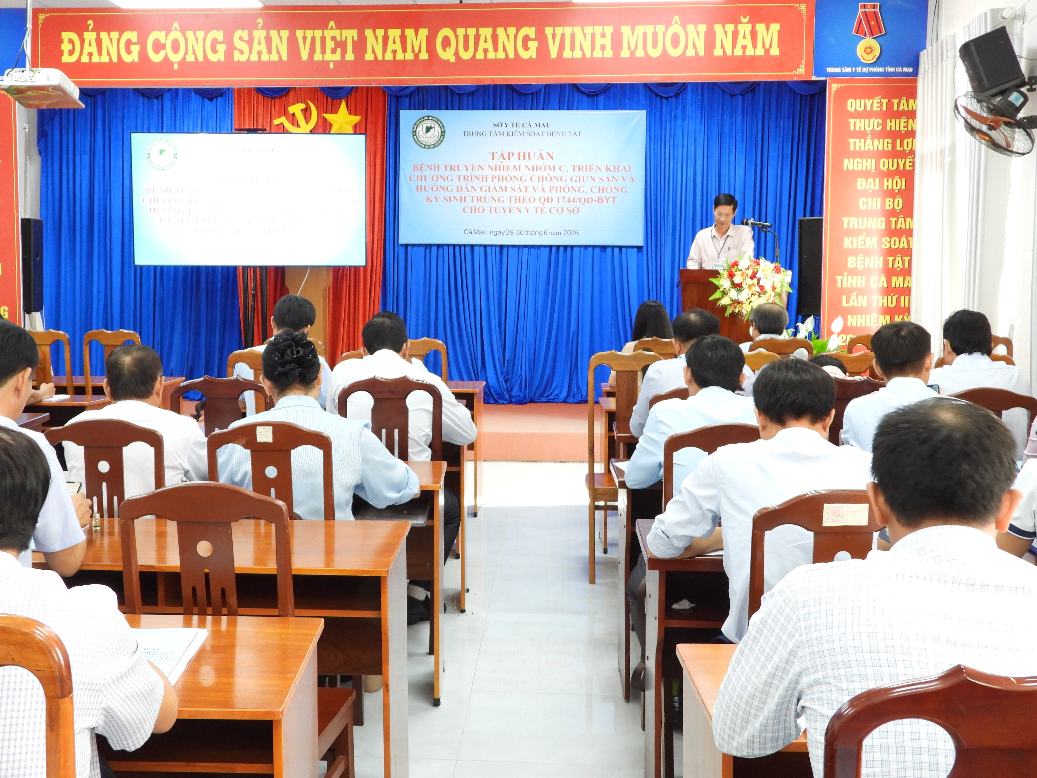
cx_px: 449
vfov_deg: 35.9
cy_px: 345
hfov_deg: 46.7
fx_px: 1198
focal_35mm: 40
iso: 400
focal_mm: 6.3
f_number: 3.2
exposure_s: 1/30
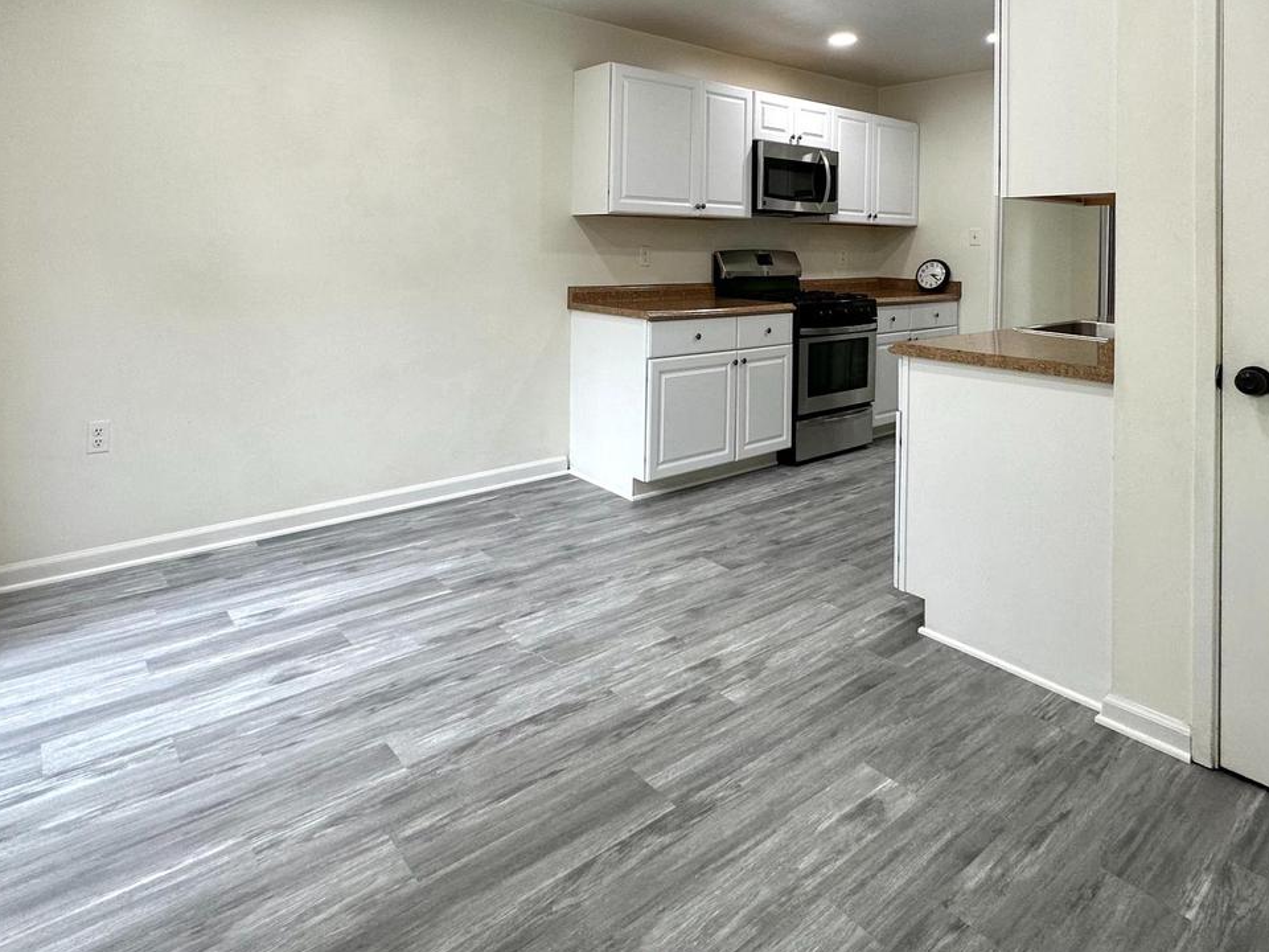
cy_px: 245
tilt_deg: -0.4
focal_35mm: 21
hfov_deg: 78.9
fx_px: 770
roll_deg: -0.6
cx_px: 600
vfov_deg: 60.2
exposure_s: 1/120
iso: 125
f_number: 2.2
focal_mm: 2.22
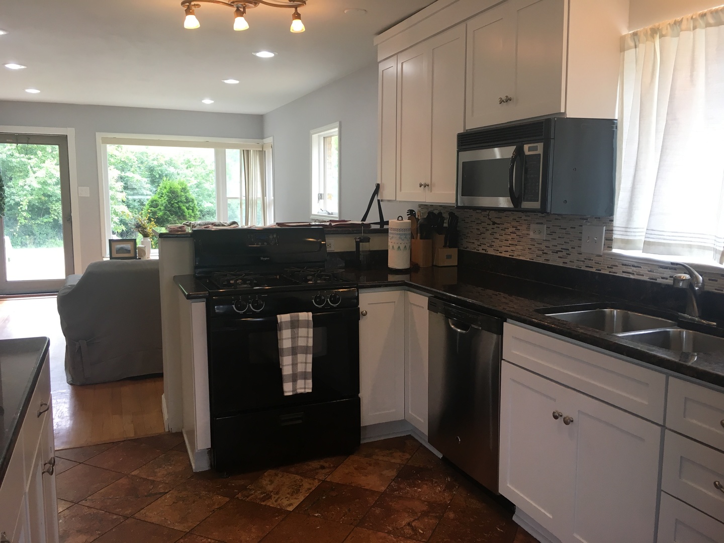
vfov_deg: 48.2
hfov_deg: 61.7
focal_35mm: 29
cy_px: 272
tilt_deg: -6.8
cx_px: 362
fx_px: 607
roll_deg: +0.8
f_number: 2.2
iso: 25
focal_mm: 4.15
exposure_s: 1/40
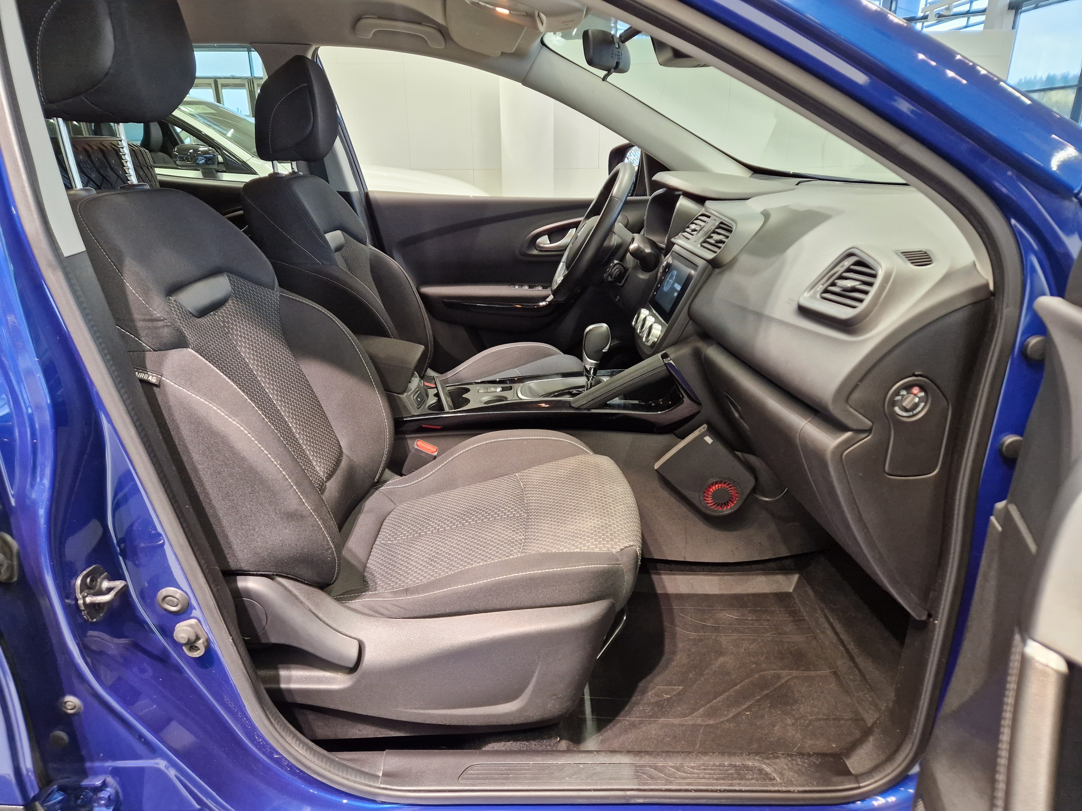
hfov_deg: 73.9
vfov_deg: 58.9
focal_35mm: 23
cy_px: 406
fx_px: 719
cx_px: 541
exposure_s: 1/100
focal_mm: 5.4
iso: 500
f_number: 1.8
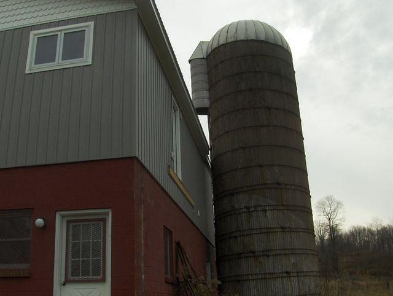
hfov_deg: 45.7
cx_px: 196
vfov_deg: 35.2
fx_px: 466
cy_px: 148
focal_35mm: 41
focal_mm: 6.5
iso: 100
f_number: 7.7
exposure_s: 1/267
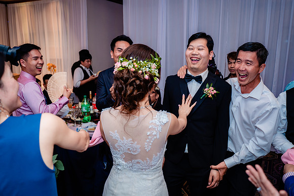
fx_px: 243
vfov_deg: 43.9
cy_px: 102
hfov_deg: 62.2
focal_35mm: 30
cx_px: 141
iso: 640
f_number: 3.5
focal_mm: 28
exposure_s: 1/160
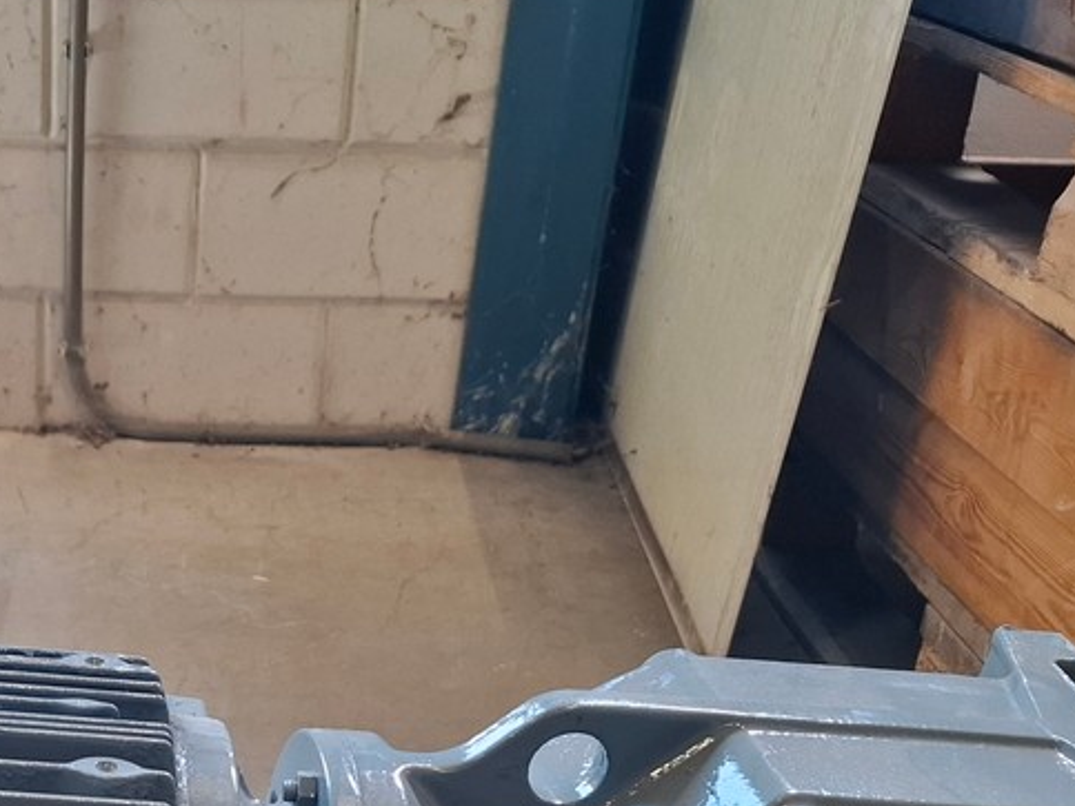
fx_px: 1770
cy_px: 899
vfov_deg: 23.9
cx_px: 76
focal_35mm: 57
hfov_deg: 31.9
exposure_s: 1/100
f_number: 1.8
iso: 250
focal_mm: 5.54
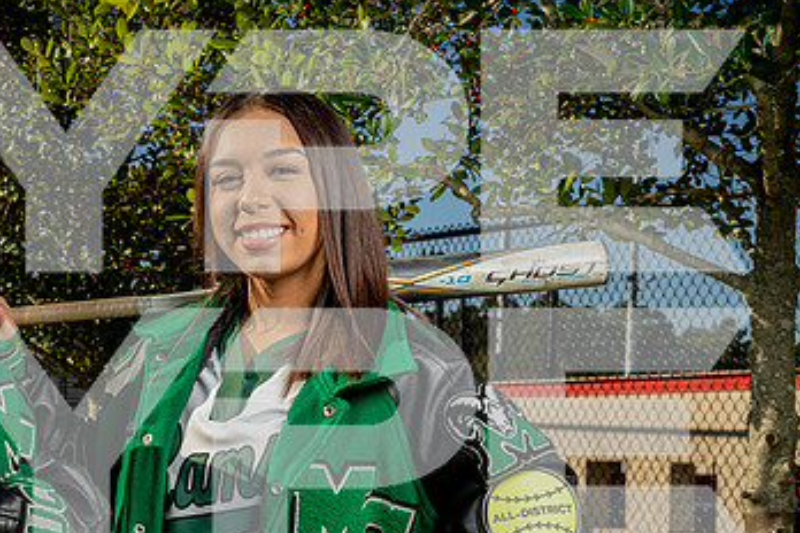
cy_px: 431
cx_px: 168
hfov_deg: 25.0
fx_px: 1778
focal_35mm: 80
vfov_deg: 16.9
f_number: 10
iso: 125
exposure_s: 1/250
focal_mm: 48
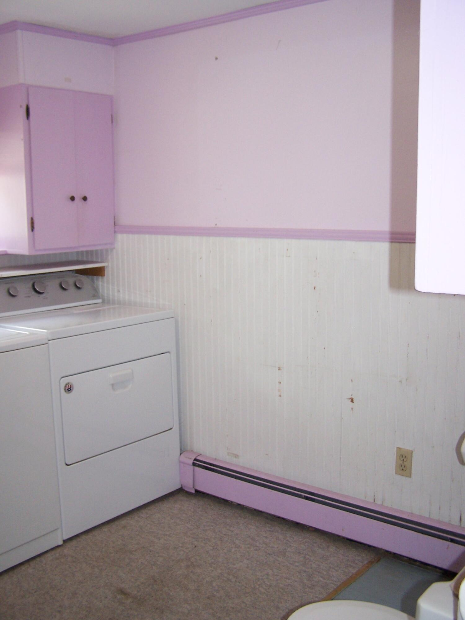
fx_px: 681
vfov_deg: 49.0
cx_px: 232
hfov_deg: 37.7
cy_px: 310
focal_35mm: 38
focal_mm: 6.3
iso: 140
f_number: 2.8
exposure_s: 1/60
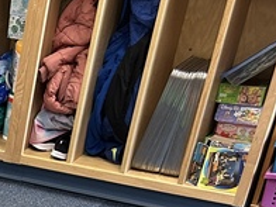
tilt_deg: -33.3
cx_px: -225
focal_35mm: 106
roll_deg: +0.7
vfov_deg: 12.8
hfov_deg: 15.7
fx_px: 845
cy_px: 366
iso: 160
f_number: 1.5
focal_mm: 5.7
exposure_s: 1/60
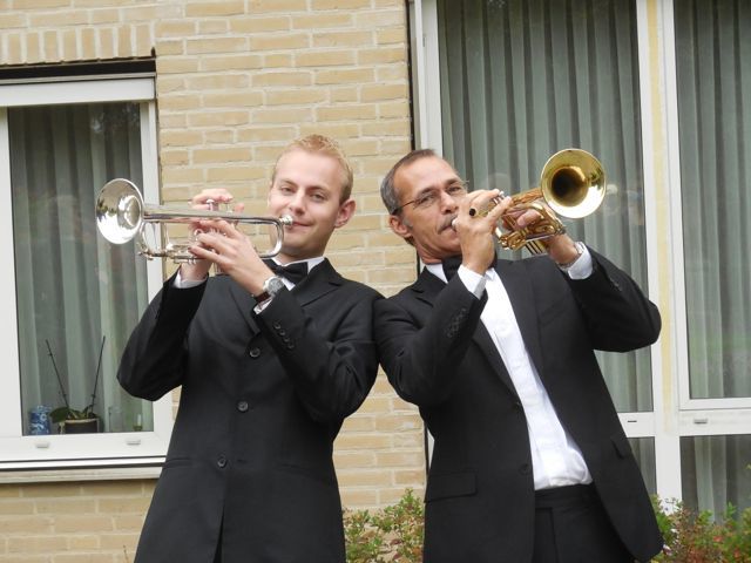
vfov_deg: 11.8
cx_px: 376
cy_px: 282
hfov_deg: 15.6
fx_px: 2734
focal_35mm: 126
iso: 400
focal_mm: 22.4
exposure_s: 1/250
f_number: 5
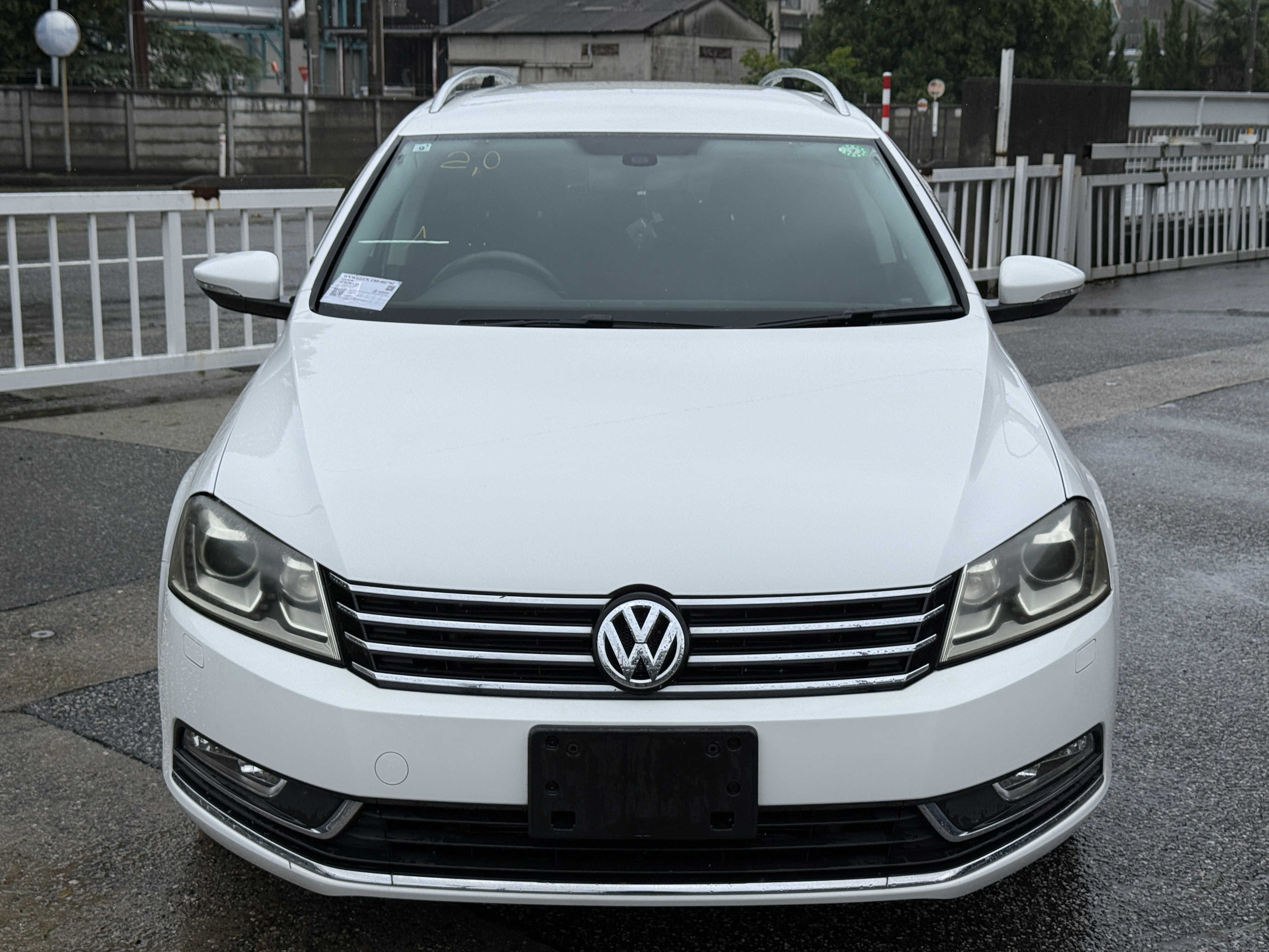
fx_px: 1760
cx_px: 634
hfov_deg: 39.7
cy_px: 476
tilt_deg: -11.3
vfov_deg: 30.3
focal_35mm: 48
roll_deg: -1.0
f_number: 1.78
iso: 64
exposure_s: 1/1754
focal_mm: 6.76
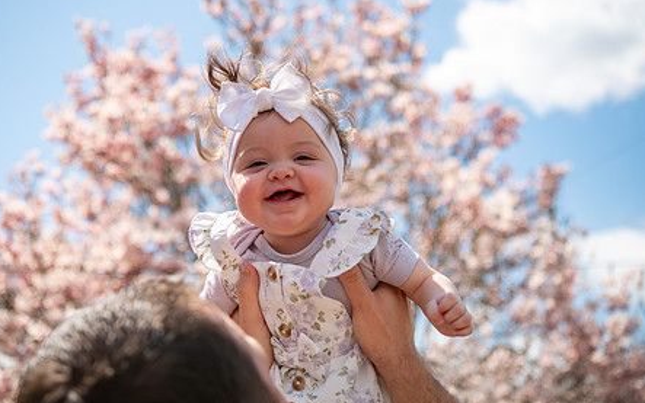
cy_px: 137
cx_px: 296
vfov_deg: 23.1
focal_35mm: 56
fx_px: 985
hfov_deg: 36.3
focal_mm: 42
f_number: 2.8
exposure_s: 1/8000
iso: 400
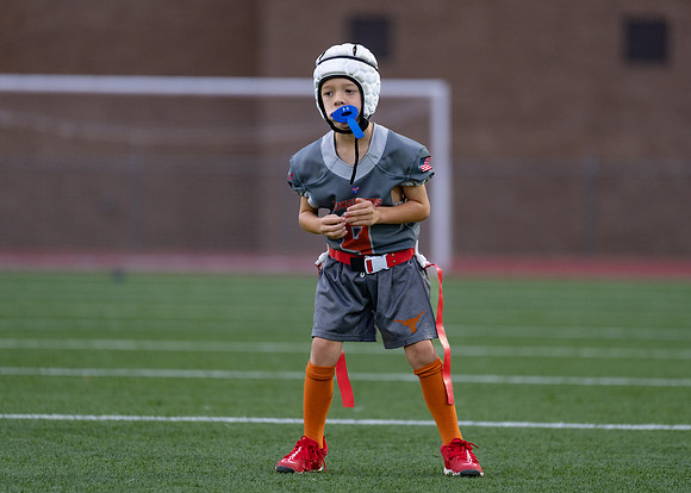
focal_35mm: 248
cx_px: 367
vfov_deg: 5.8
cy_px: 225
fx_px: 4859
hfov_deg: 8.1
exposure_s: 1/1000
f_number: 2.8
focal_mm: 200
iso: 800
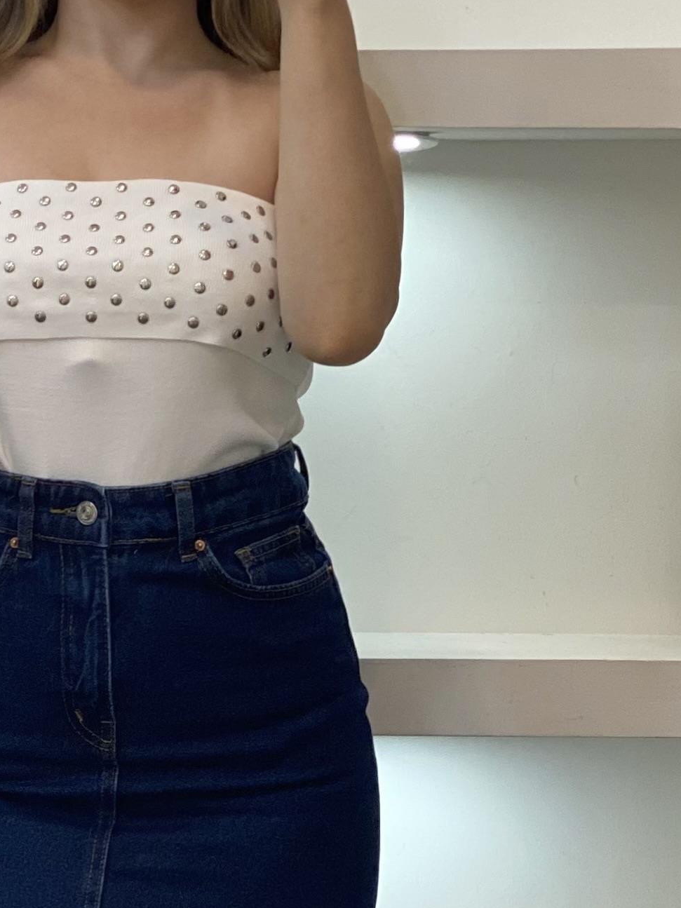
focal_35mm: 158
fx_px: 4145
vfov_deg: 12.4
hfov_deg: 9.3
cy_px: 780
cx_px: -46
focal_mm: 6
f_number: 2
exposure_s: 1/100
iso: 80
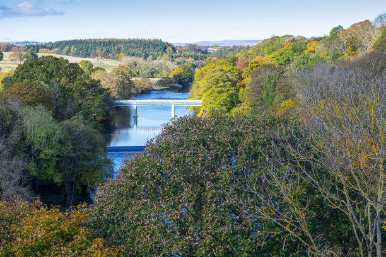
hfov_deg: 28.8
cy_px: 128
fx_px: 750
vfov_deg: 19.5
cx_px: 193
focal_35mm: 70
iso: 100
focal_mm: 70
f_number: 7.1
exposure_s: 1/125
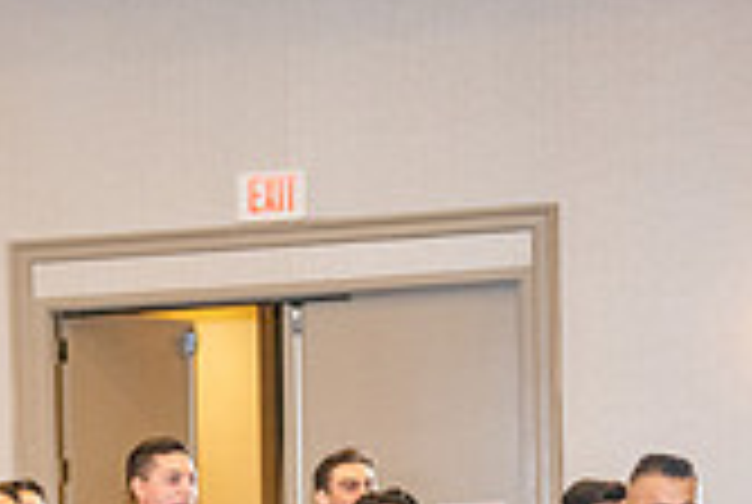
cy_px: 772
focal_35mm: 156
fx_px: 3264
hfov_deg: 12.7
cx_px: -212
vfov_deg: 8.6
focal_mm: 45
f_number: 2.8
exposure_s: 1/250
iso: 1600
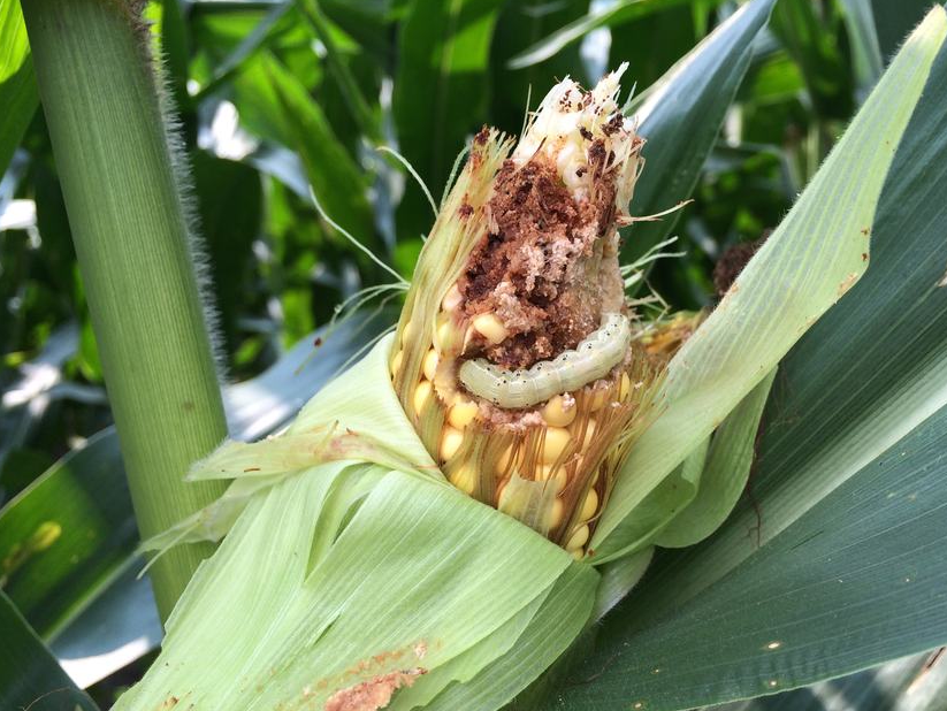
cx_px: 514
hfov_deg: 53.9
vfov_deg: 41.8
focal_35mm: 34
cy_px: 396
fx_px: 931
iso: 32
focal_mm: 4.12
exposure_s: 1/662
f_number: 2.2
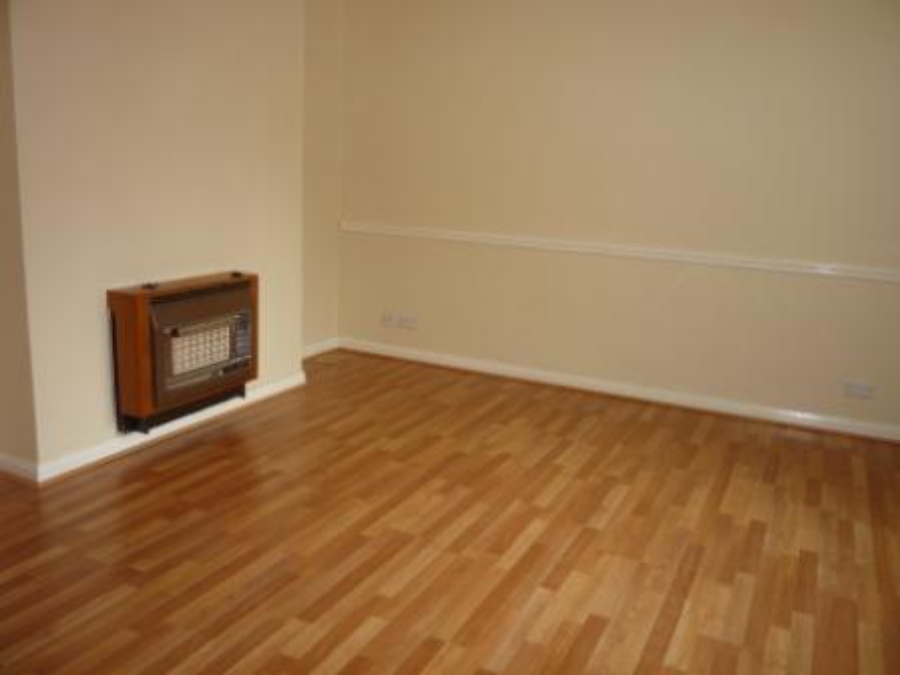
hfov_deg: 60.0
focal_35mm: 30
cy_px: 338
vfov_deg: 46.8
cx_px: 450
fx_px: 780
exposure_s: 1/30
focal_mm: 5.2
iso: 100
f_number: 3.3
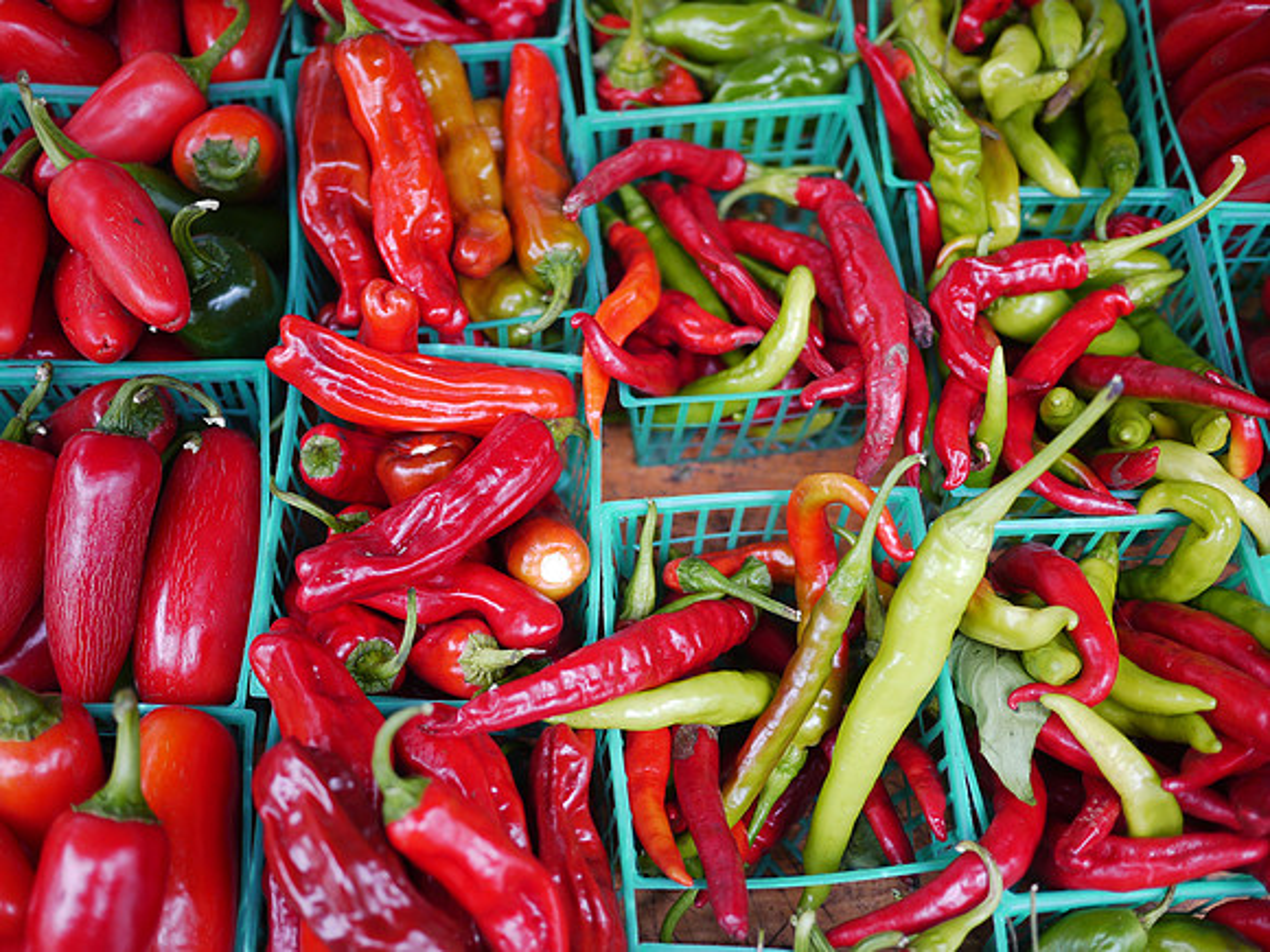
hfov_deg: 46.8
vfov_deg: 36.0
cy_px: 476
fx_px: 1468
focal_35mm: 40
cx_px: 635
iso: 100
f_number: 1.7
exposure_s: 1/80
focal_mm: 20
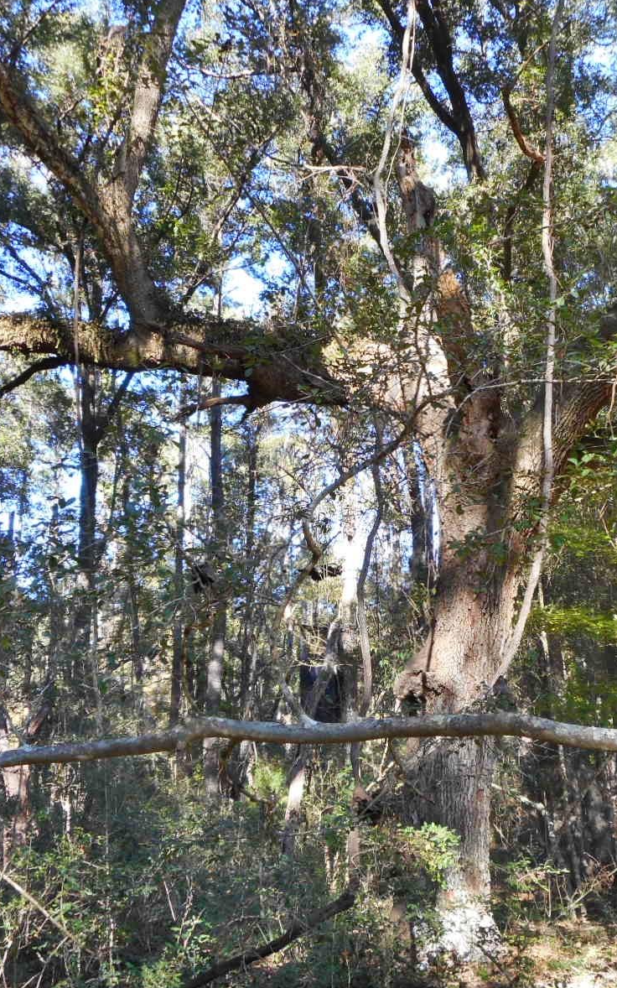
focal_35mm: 36
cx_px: 393
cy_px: 499
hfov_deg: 35.1
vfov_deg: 54.0
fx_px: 969
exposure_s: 1/50
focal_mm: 4.5
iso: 80
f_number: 3.7
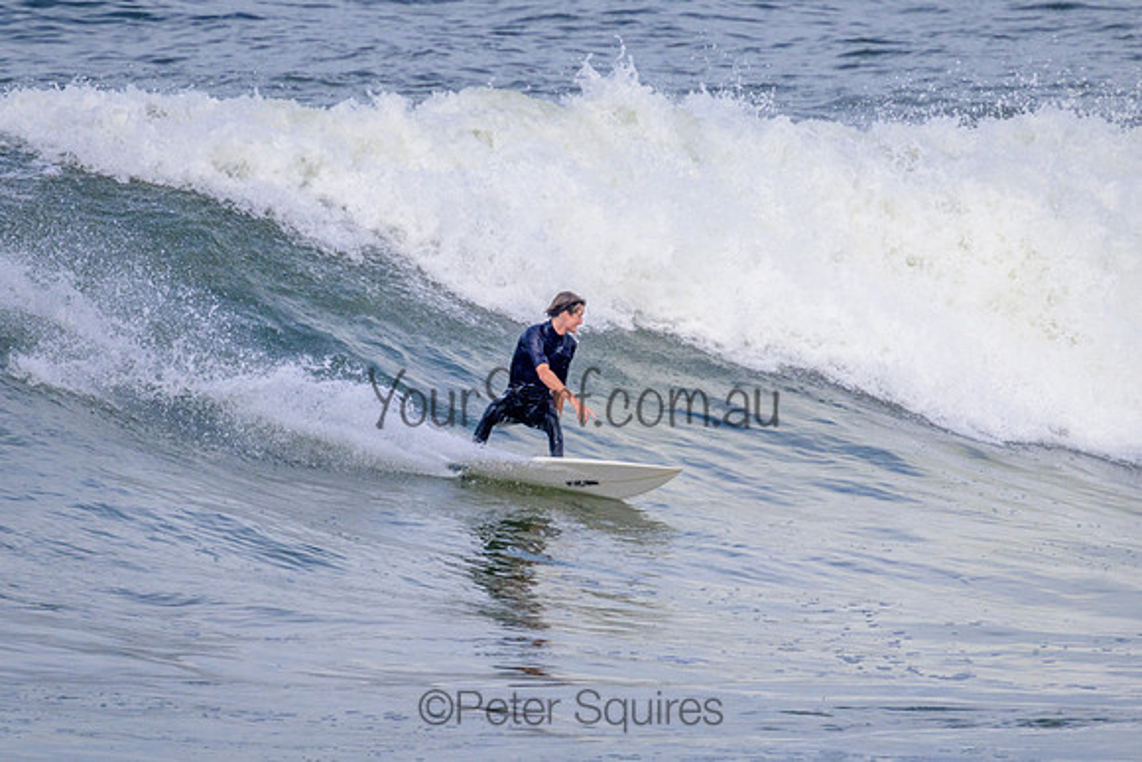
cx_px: 534
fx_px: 34292
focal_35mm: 1081
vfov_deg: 1.3
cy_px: 346
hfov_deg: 1.9
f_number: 11
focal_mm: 800
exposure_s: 1/2000
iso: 640
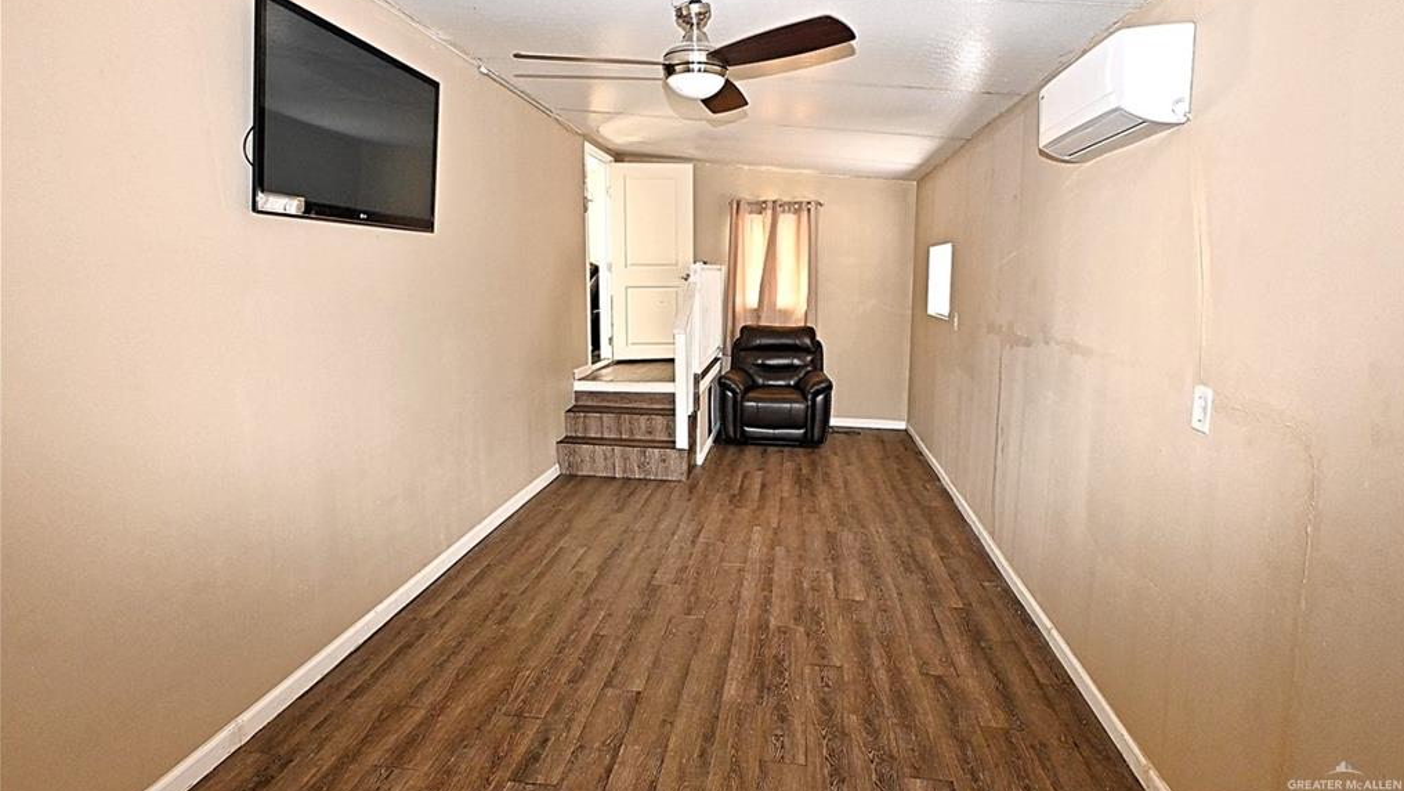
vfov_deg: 58.2
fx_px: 707
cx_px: 706
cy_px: 342
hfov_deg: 89.6
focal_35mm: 19
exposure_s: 1/20
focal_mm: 12
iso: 2500
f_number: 4
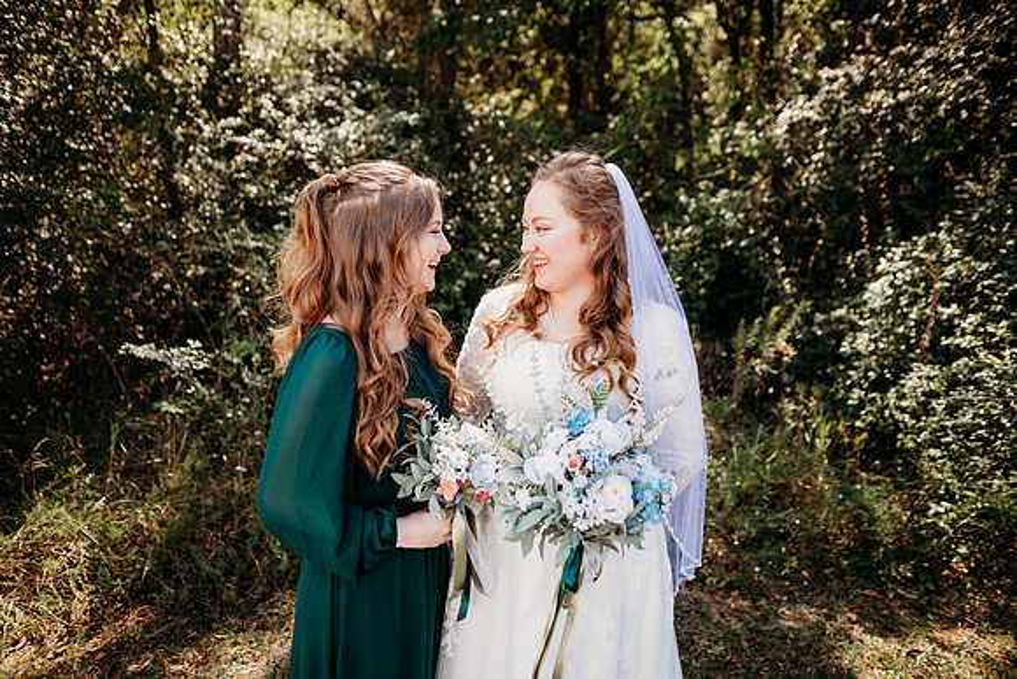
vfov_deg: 53.2
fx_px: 678
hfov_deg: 73.7
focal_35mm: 24
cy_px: 340
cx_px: 508
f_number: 2.2
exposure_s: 1/800
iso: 100
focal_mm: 24
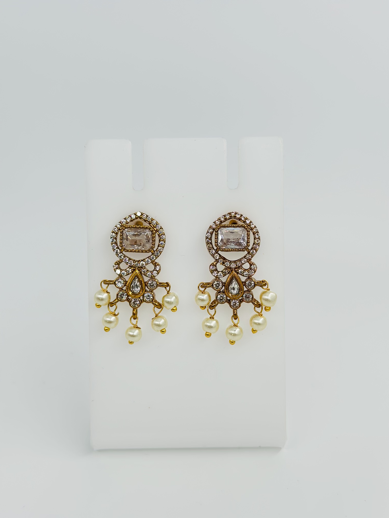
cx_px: 194
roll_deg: -0.6
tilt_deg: -24.8
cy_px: 259
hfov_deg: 30.3
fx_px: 719
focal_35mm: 48
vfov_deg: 39.7
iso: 80
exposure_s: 1/971
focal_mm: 6.86
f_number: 1.78
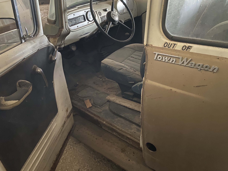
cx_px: 114
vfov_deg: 53.1
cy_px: 86
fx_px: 171
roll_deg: +6.6
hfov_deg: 67.3
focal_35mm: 26
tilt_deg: -31.6
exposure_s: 1/20
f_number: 1.8
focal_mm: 4.25
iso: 800
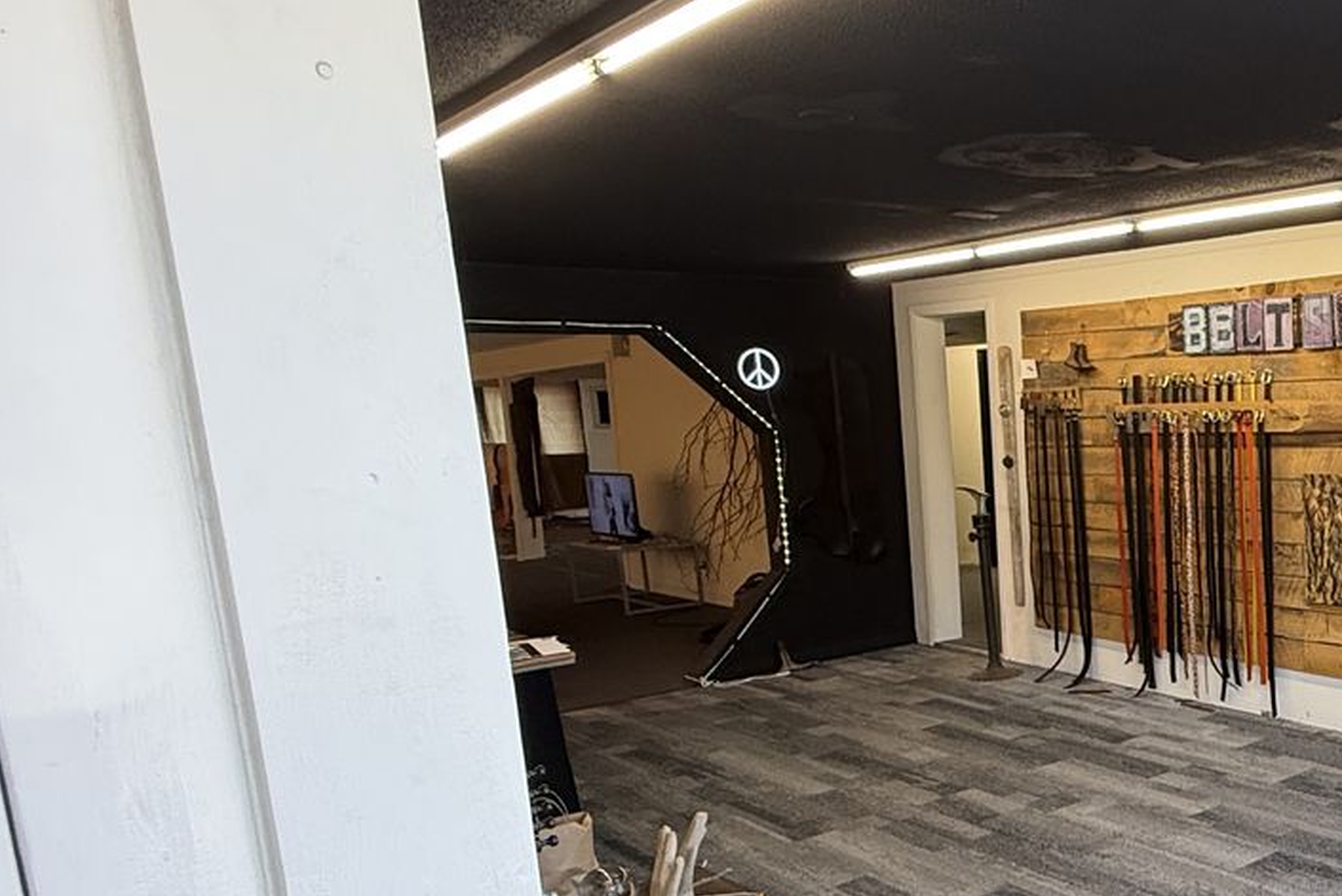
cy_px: 592
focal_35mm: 33
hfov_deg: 46.9
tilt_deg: -8.5
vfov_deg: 39.5
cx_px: 1365
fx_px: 1230
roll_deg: +1.5
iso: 200
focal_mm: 2.22
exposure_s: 1/120
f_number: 2.2
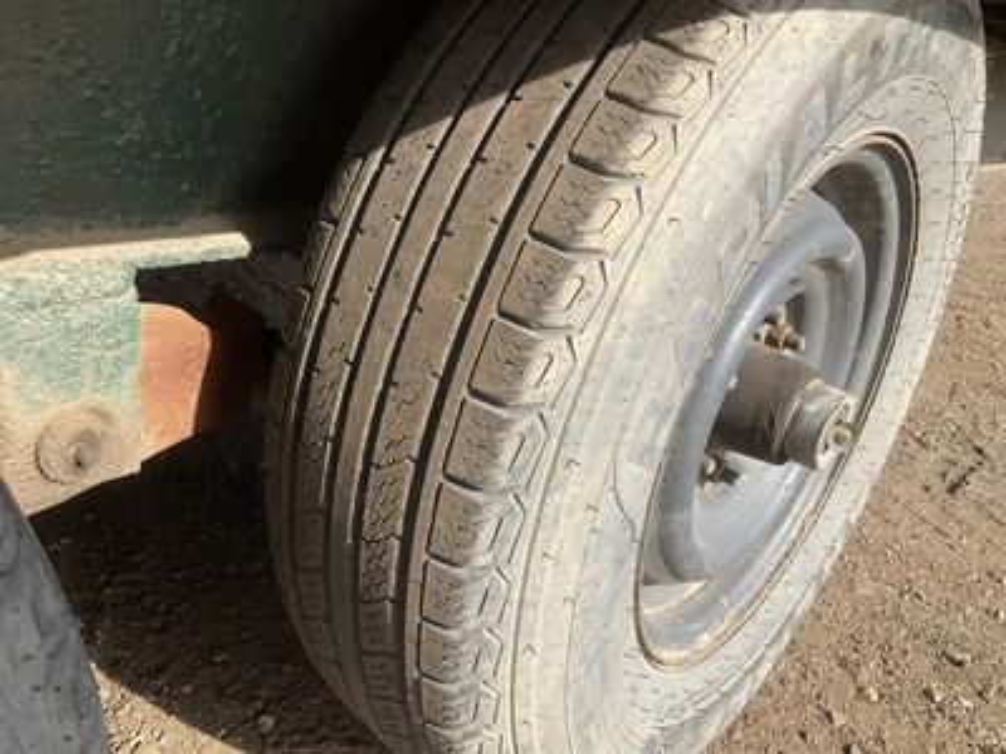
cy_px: 377
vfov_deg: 48.2
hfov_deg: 61.7
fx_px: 843
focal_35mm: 29
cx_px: 503
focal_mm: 3
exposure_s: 1/691
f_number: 1.8
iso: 25
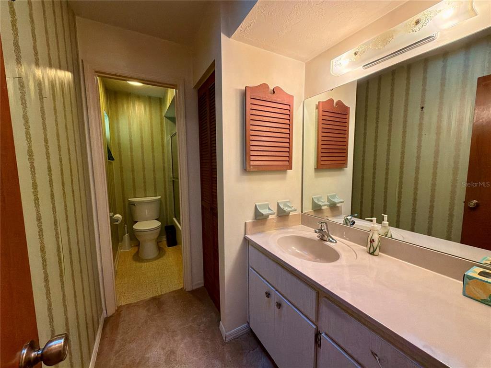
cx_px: 246
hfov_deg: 102.1
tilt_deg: -5.1
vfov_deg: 85.7
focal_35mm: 14
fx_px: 199
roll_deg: +0.5
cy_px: 184
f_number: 2.2
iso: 320
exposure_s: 1/60
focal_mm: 2.22
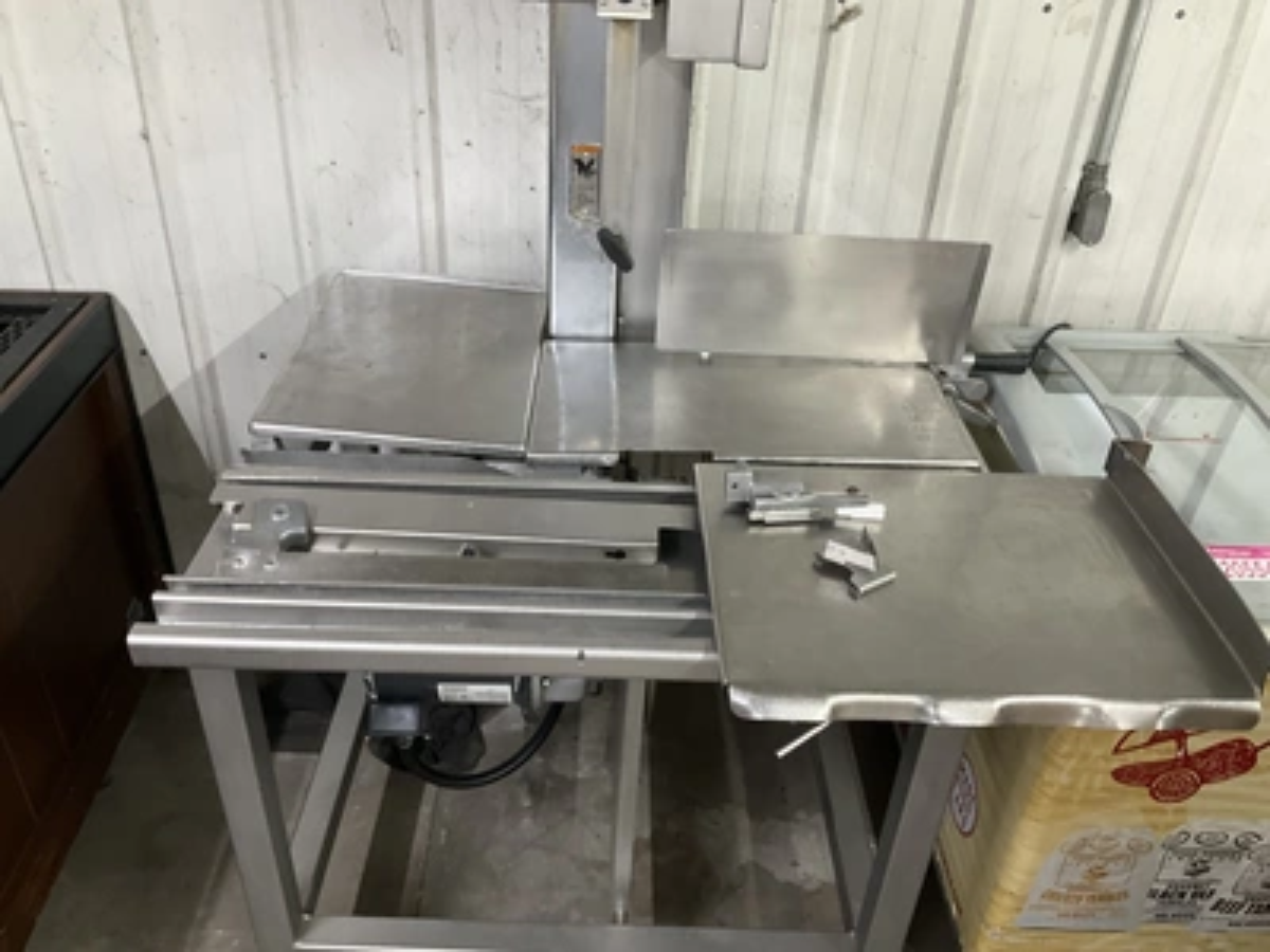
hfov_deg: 61.7
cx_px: 635
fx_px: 1064
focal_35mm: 29
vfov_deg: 48.2
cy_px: 476
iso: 200
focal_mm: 3
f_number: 1.8
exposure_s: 1/40
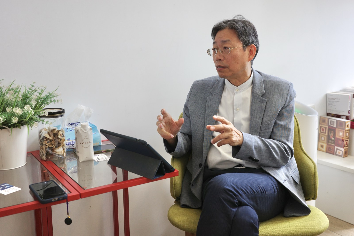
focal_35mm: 40
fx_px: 393
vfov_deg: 33.4
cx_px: 177
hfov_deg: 48.5
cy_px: 118
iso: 320
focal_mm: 26
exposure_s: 1/200
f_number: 3.5
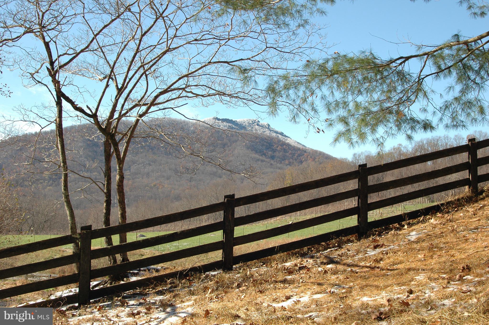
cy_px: 162
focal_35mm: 52
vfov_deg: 25.7
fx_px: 712
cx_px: 244
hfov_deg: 37.9
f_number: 7.1
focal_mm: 35
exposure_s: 1/200
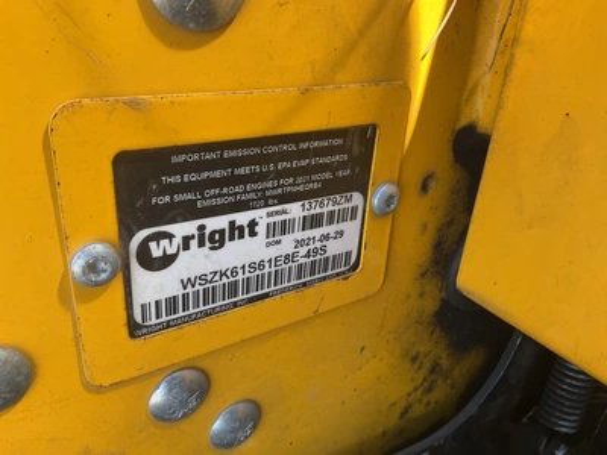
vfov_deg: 48.2
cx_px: 304
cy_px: 228
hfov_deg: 61.7
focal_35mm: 29
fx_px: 509
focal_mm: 3
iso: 25
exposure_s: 1/122
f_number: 1.8
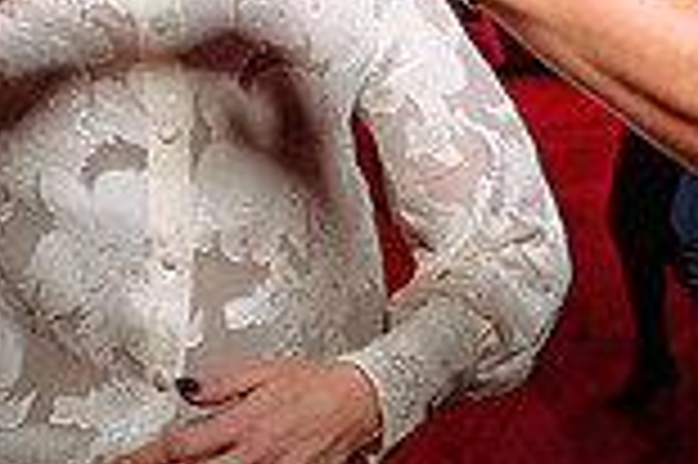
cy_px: 125
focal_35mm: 99
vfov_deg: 13.8
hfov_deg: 20.3
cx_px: 602
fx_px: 1917
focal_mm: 24
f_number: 2.8
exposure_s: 1/125
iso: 500
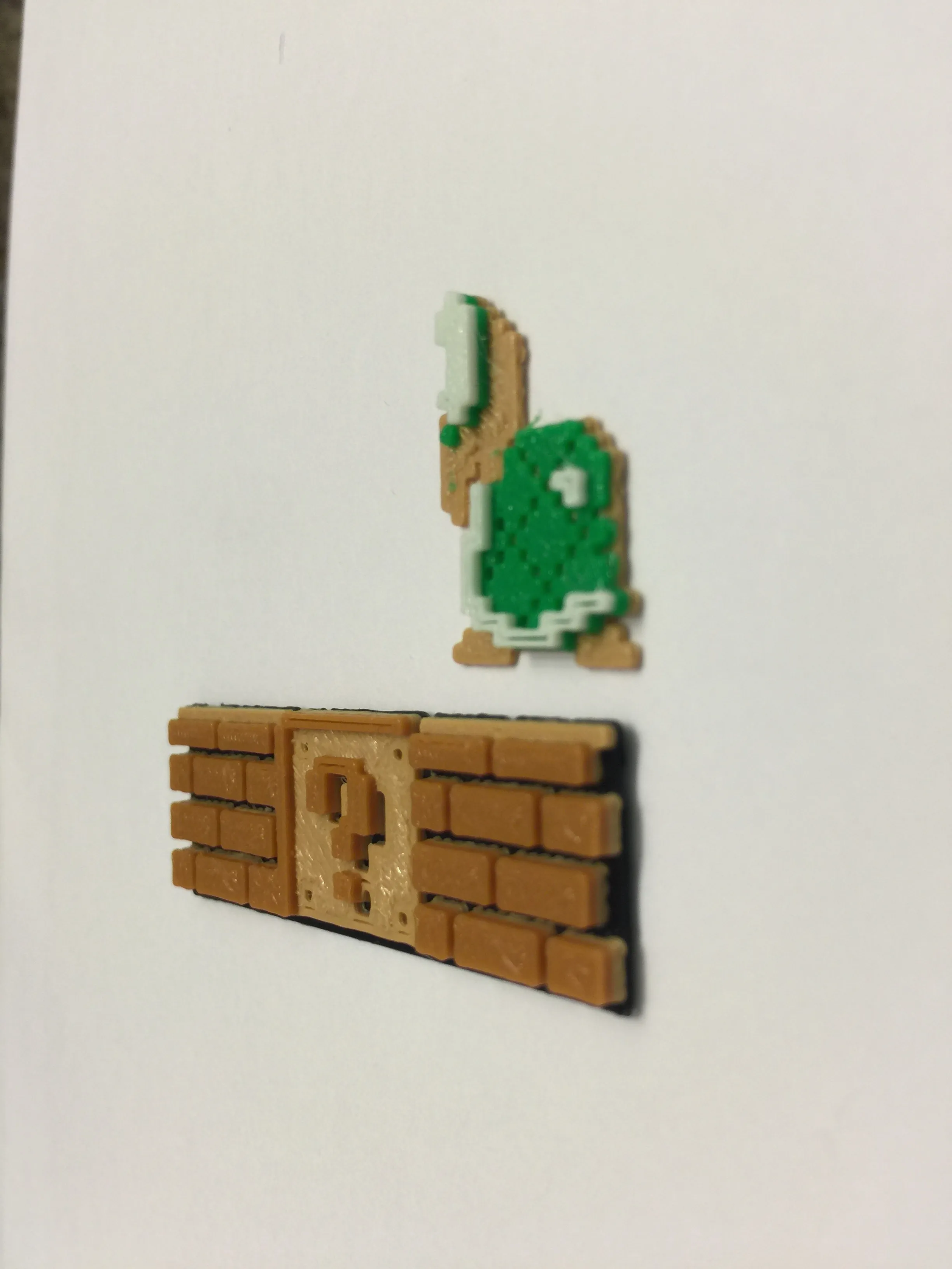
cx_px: 476
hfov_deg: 48.2
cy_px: 634
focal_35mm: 29
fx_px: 1063
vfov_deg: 61.7
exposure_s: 1/30
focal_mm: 4.15
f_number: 2.2
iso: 32
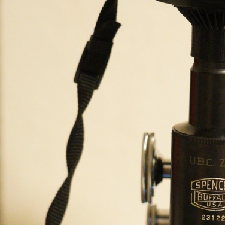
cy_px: 231
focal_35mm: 193
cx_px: 217
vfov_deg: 9.0
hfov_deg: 9.0
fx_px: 1419
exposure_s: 1/30
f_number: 4
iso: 6400
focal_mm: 57
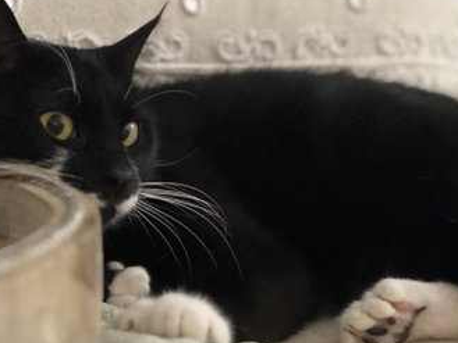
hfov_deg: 16.8
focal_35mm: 117
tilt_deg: -6.9
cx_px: 242
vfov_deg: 12.7
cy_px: 152
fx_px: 1549
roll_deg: -0.1
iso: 1000
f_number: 2.8
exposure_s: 1/15
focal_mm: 9
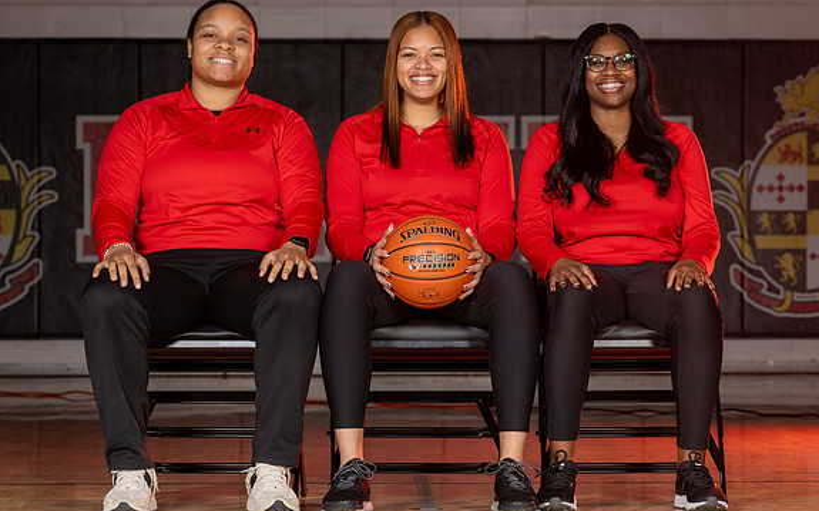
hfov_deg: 14.0
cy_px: 241
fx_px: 3325
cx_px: 498
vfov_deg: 8.8
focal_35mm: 149
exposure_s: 1/160
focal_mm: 98
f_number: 6.3
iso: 80
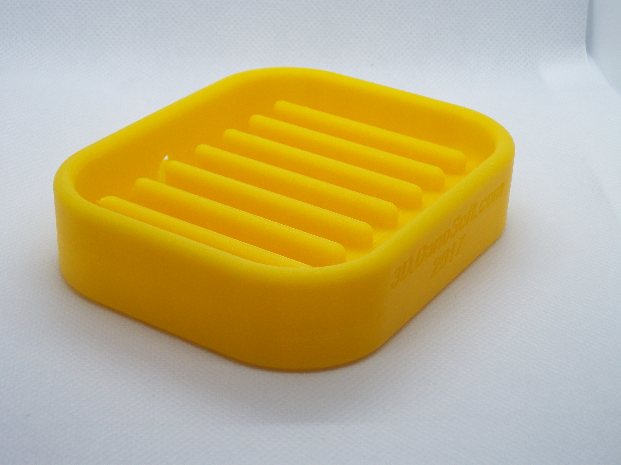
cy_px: 232
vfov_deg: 21.0
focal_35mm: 70
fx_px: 1256
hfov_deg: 27.8
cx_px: 310
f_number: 3.8
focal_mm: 11.6
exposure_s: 1/215
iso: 80
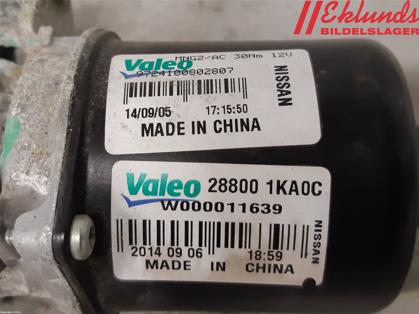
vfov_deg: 53.1
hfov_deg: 67.3
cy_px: 157
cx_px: 210
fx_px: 315
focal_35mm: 26
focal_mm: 3.93
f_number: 1.7
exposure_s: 1/50
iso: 200
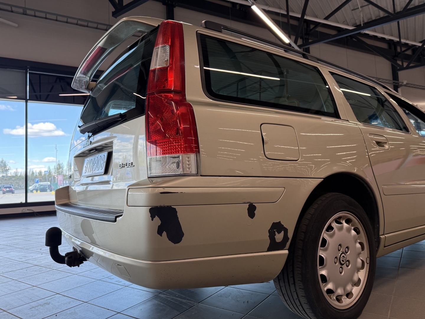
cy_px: 160
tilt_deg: +4.2
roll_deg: +2.3
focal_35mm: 24
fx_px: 295
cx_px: 212
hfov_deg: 71.6
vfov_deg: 56.8
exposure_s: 1/202
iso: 125
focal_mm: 6.76
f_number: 1.78
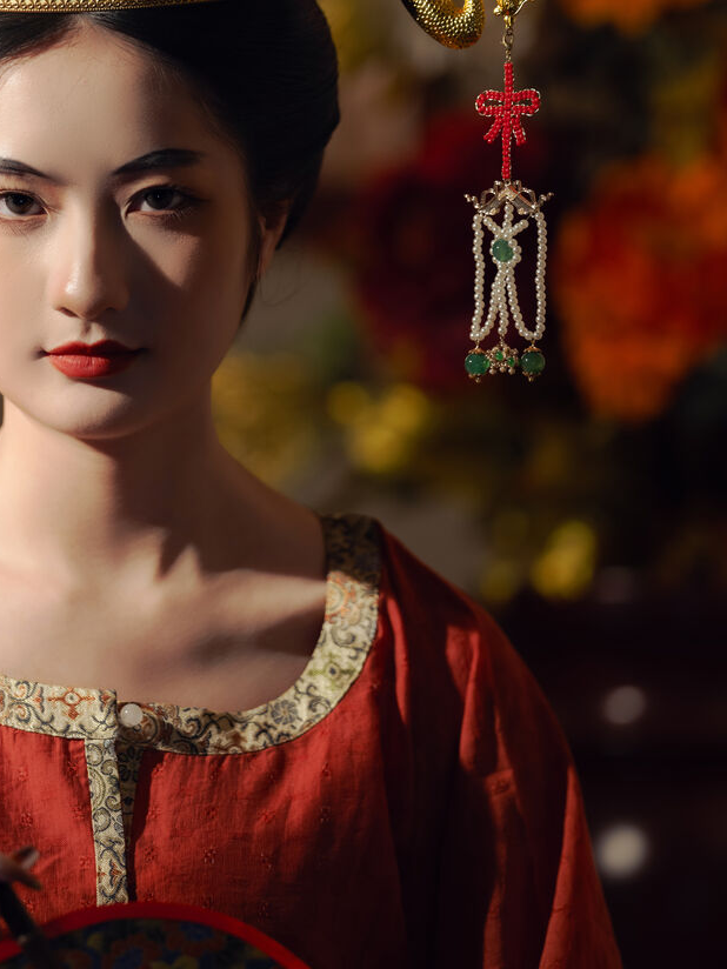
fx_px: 4732
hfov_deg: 8.8
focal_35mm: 169
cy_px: 348
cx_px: 134
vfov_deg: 11.7
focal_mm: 110
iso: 160
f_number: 2
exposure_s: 1/100
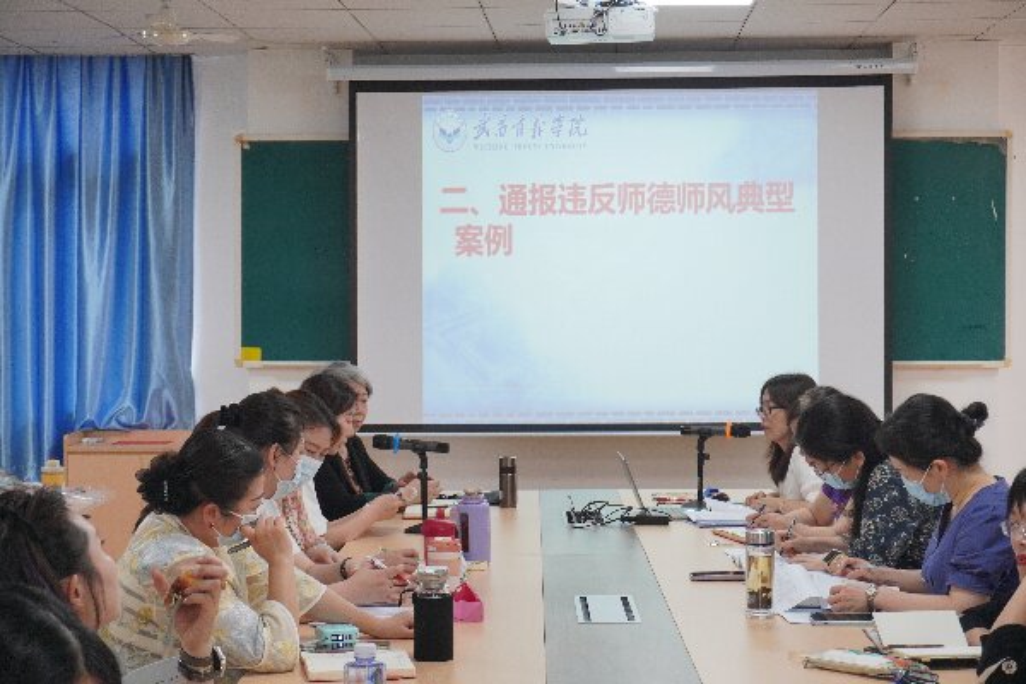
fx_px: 1924
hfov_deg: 29.9
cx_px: 513
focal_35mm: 68
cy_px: 342
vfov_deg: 20.2
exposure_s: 1/50
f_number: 7.1
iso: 500
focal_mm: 45
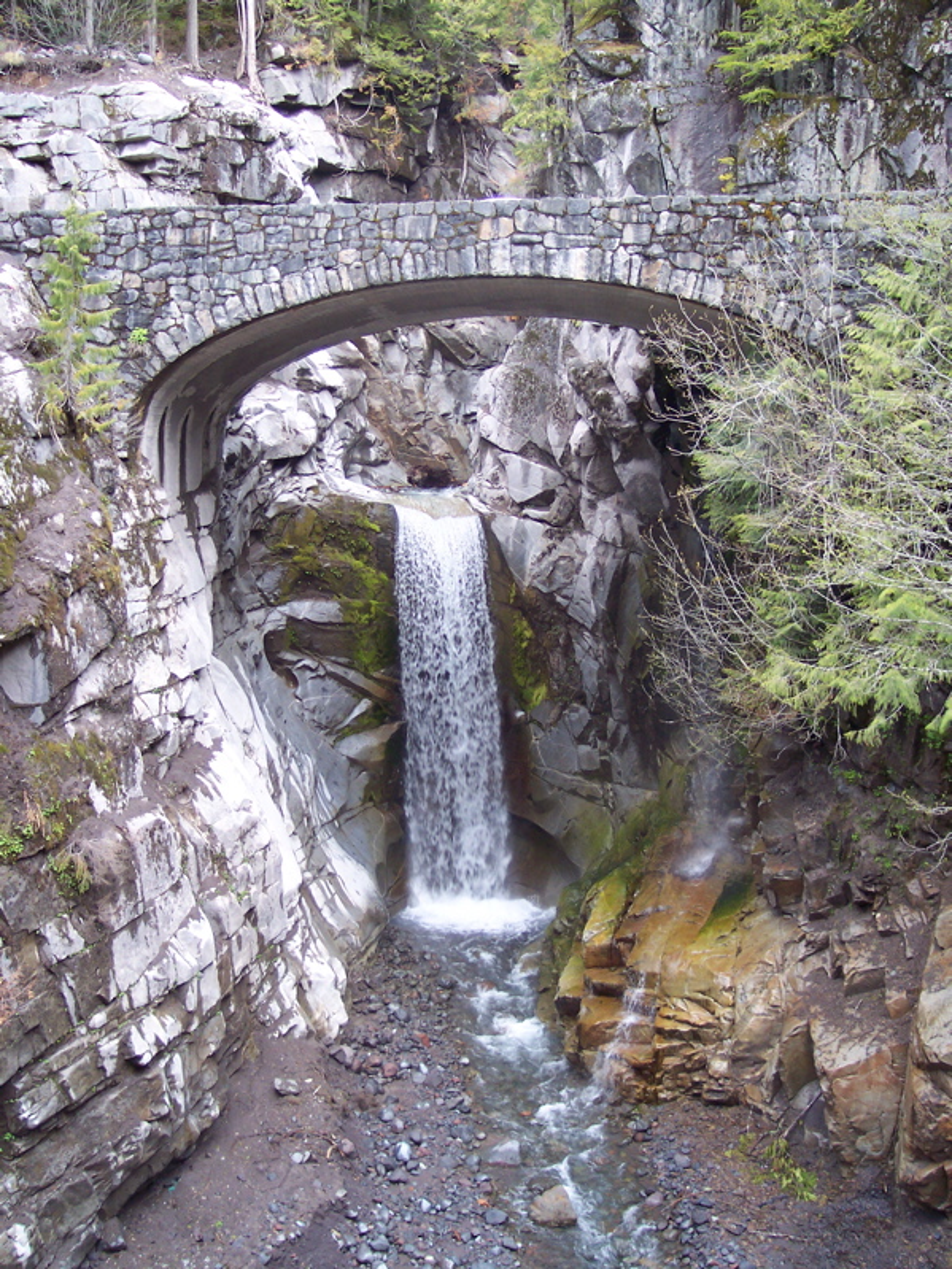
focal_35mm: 38
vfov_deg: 49.0
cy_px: 634
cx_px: 476
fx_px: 1394
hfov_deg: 37.7
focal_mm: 8
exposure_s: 1/125
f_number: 2.8
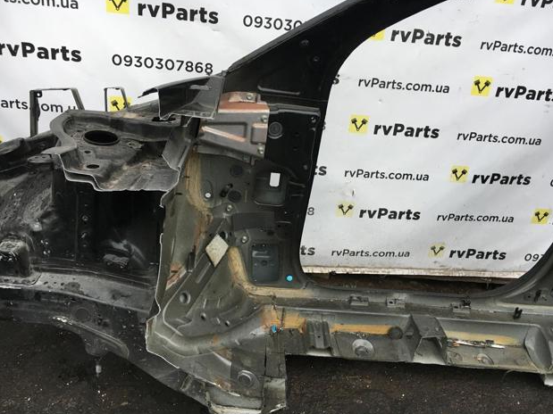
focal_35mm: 30
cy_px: 203
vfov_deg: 46.8
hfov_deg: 60.0
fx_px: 479
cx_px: 285
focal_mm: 4.15
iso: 50
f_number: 2.2
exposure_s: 1/33
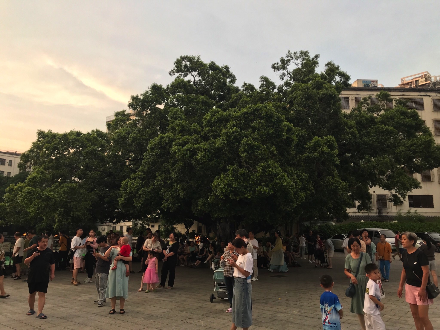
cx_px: 220
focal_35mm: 28
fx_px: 356
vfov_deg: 49.7
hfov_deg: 63.4
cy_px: 165
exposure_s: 1/103
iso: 20
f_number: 1.8
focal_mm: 3.99
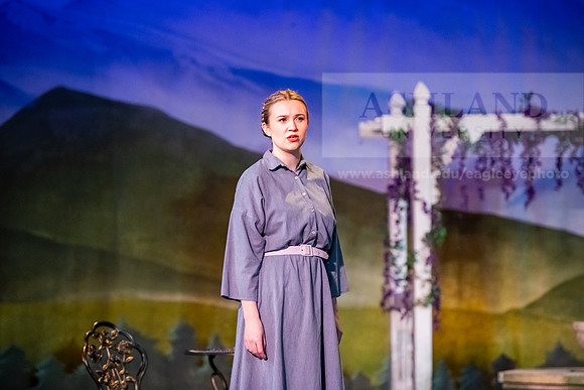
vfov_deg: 8.9
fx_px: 2515
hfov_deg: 13.2
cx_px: 292
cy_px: 195
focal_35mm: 155
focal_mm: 155
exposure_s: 1/250
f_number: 3.2
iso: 5000
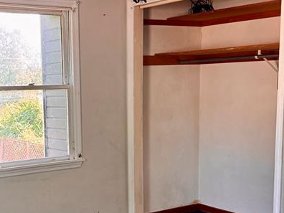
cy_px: 155
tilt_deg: -10.6
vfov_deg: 23.5
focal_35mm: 62
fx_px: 509
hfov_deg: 30.7
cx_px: 76
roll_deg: +1.0
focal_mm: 6.76
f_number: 1.78
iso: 160
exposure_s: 1/121
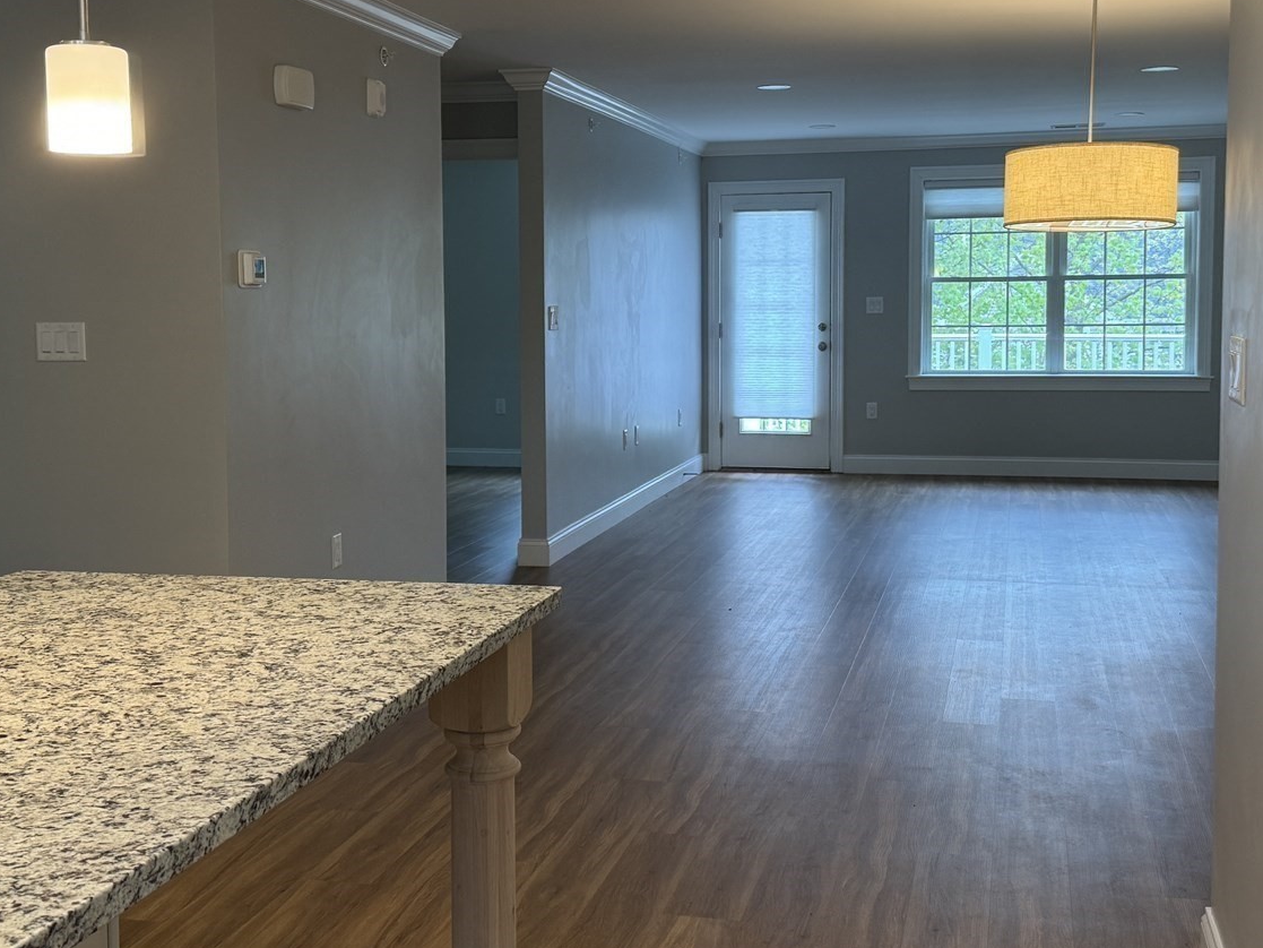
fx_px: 1606
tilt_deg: -3.6
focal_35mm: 44
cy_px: 402
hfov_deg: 42.9
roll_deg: +0.3
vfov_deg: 32.8
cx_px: 622
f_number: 1.78
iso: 125
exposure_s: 1/120
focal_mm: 6.76
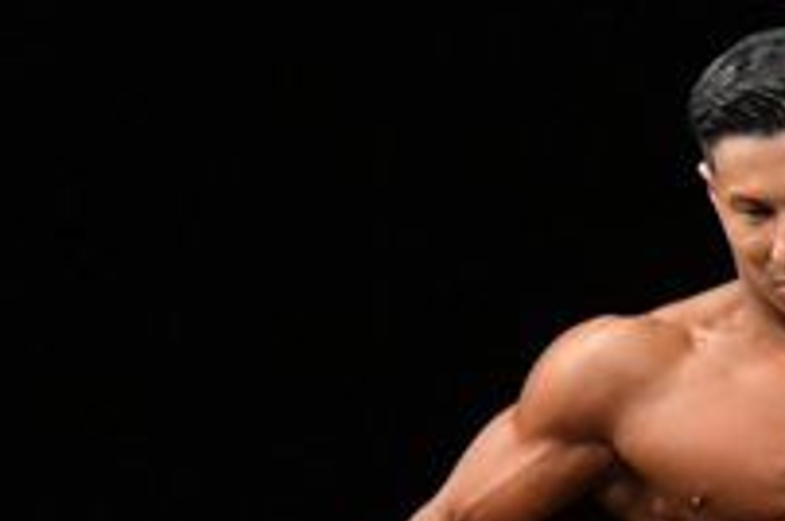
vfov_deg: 1.2
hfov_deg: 1.8
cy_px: 879
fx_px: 25058
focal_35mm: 1151
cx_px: 845
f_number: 5.6
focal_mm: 200
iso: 3200
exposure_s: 1/400
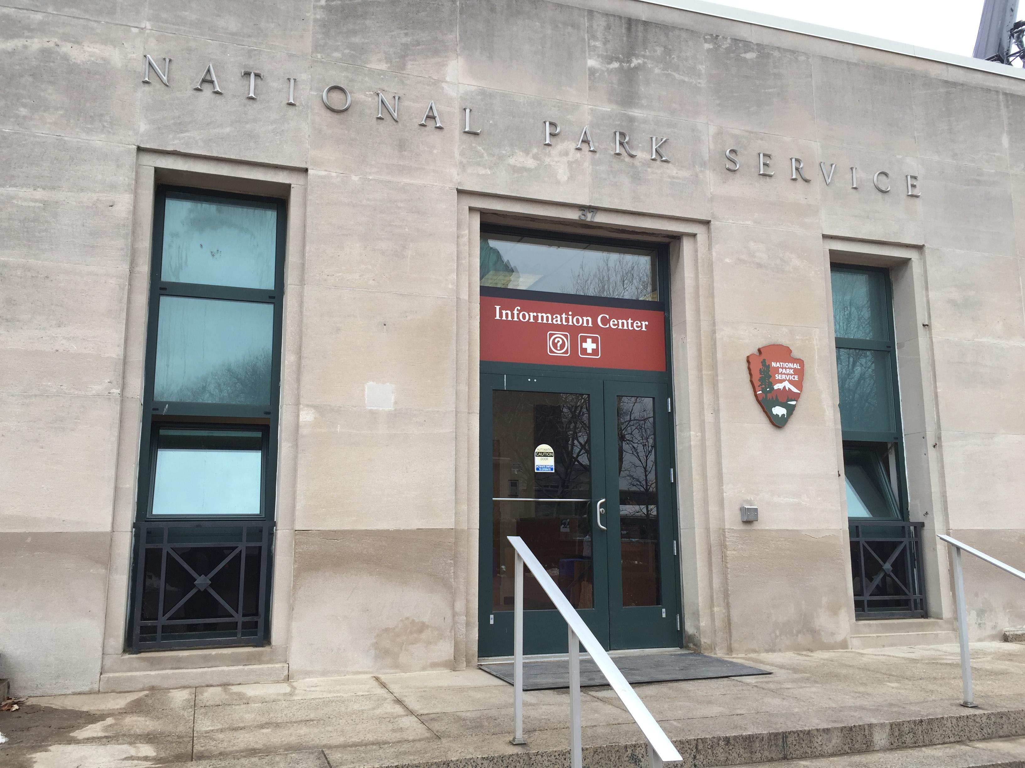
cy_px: 384
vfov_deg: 48.2
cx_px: 512
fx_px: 859
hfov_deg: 61.7
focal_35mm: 29
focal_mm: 4.15
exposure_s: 1/160
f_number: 2.2
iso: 32
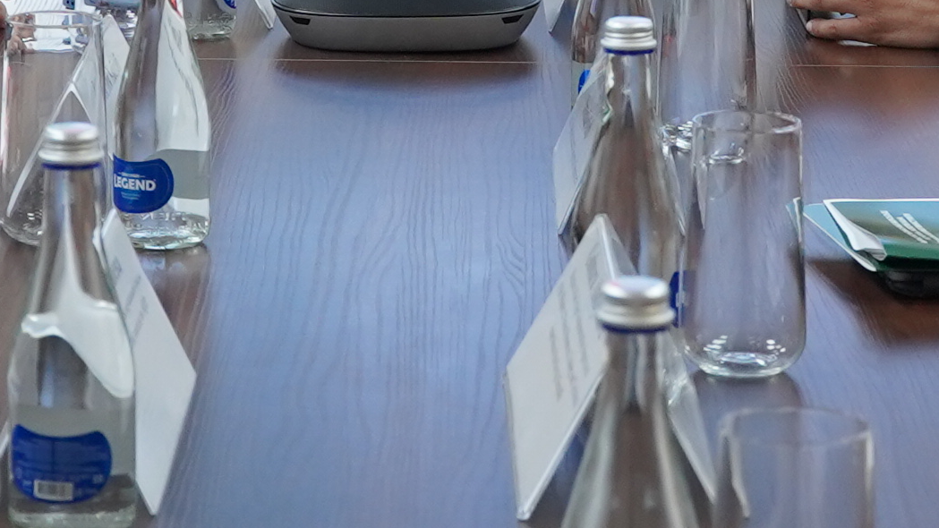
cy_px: -133
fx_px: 4108
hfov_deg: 13.0
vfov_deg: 7.3
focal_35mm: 165
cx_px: 560
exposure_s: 1/160
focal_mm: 28
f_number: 4
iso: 1000
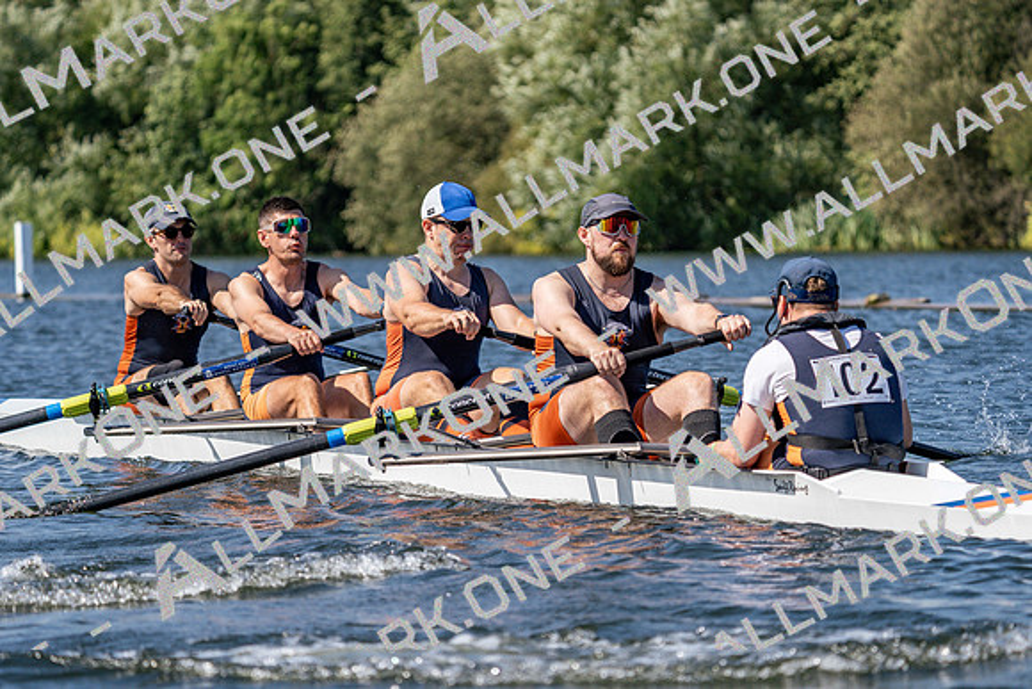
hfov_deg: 10.3
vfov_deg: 6.9
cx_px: 516
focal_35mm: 200
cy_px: 344
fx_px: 5734
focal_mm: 200
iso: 250
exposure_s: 1/2000
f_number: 5.6
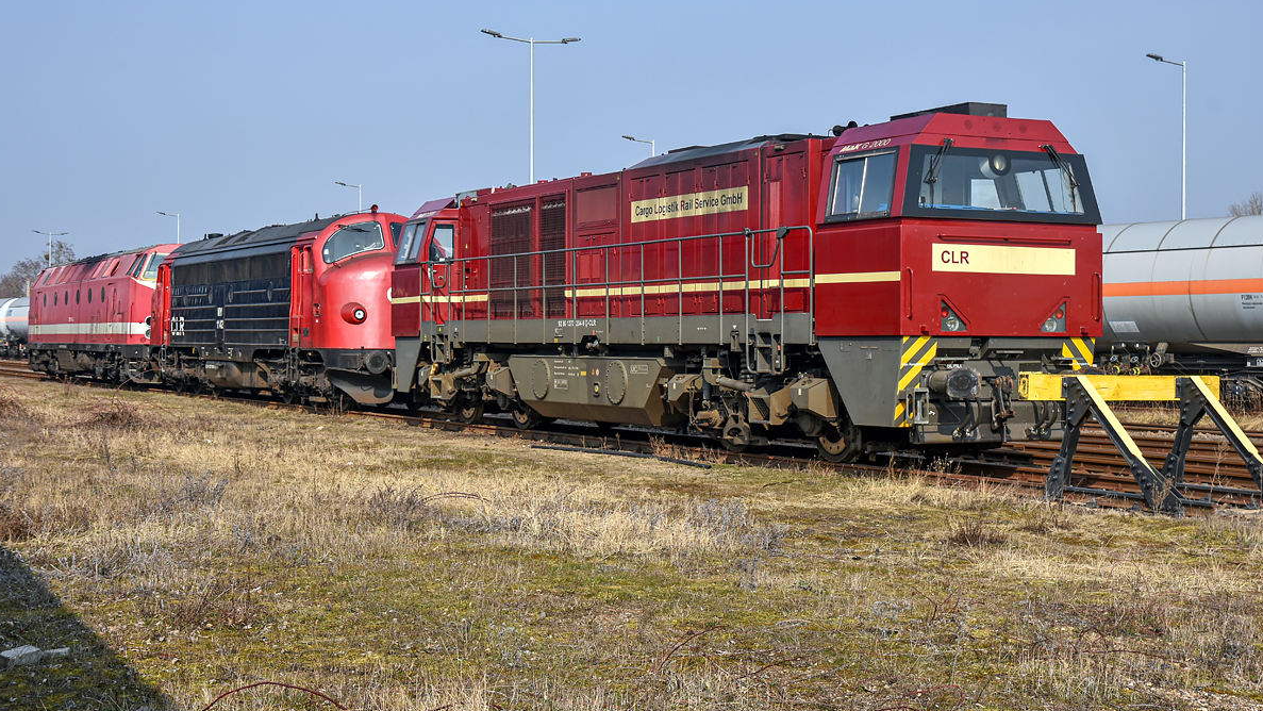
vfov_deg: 22.2
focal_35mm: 54
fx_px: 1809
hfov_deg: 38.5
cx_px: 629
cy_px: 346
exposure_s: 1/640
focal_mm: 34
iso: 200
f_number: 8
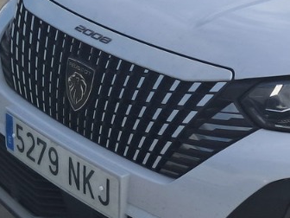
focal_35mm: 103
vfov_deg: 14.3
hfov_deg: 17.7
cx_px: 394
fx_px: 863
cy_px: 73
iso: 50
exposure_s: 1/542
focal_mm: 4
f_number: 1.8
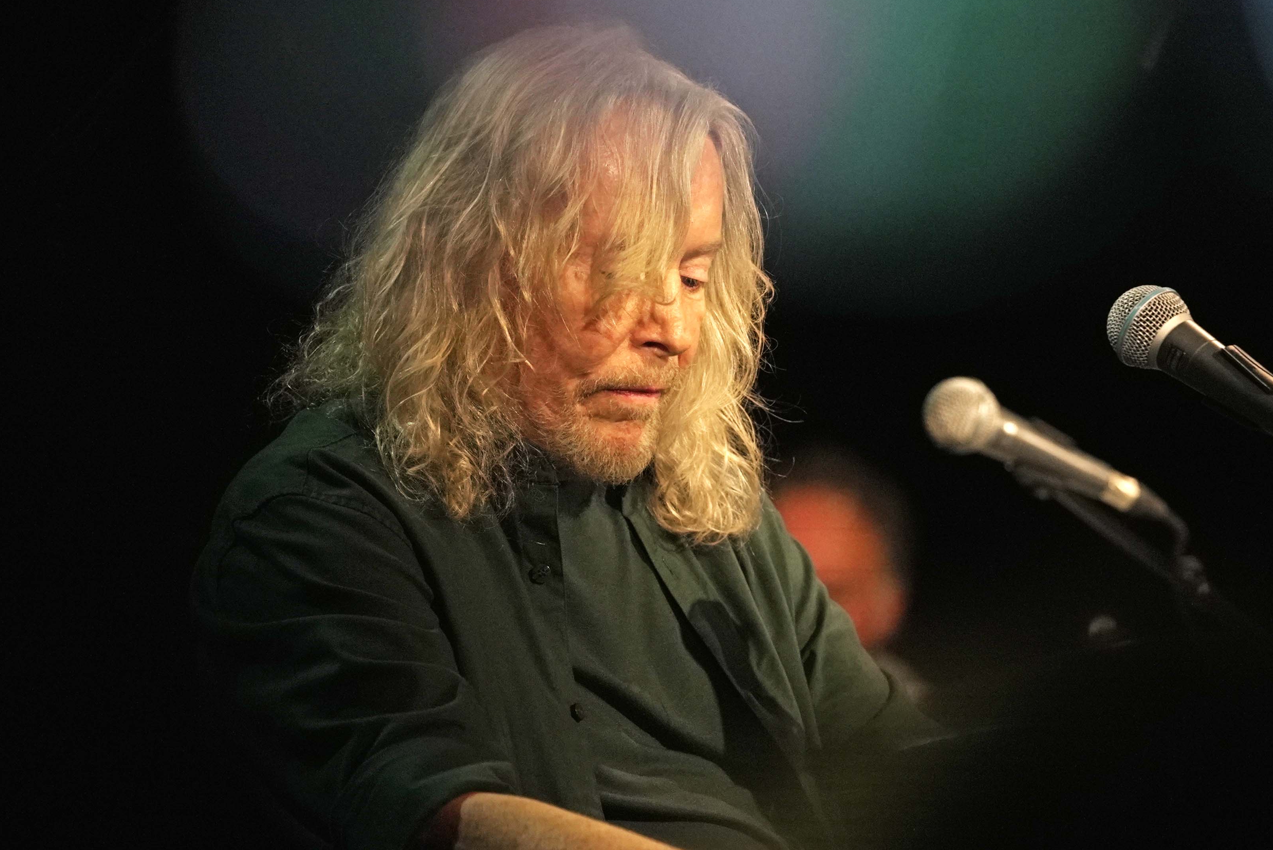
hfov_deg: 8.8
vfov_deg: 5.9
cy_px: 518
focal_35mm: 235
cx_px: 639
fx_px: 8314
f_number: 3.5
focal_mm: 178
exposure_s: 1/250
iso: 5000
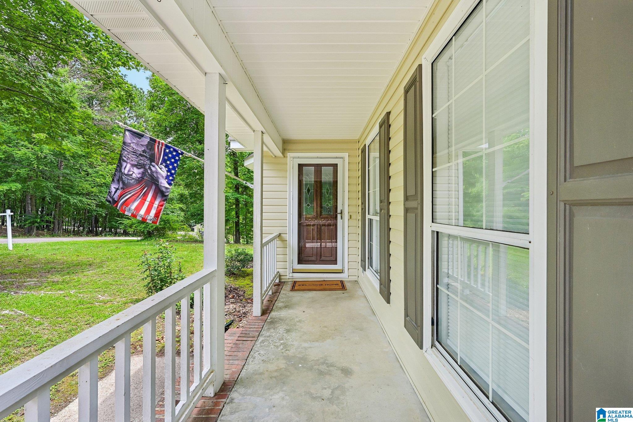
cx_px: 316
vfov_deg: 73.7
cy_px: 211
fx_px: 281
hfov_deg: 96.7
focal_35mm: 16
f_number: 8
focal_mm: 16
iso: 400
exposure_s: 1/100
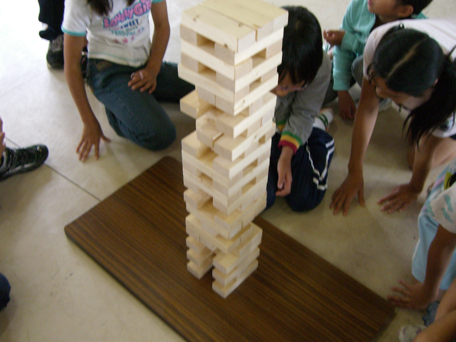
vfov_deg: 35.1
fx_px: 540
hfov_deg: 45.8
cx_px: 232
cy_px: 168
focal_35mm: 41
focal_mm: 6.2
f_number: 2.7
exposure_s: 1/60
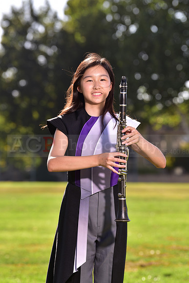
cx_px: 94
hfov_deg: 7.6
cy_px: 142
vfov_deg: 11.4
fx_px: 1417
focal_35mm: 180
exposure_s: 1/250
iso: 100
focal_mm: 180
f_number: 5.6
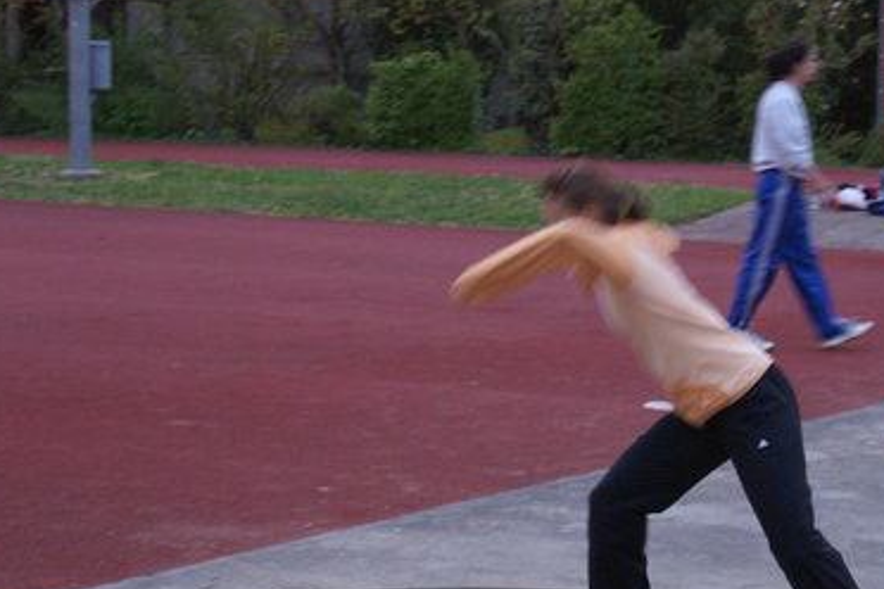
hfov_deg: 18.7
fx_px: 2676
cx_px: 532
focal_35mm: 109
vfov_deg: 12.6
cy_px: 362
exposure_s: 1/25
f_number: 5.6
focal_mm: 50
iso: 800
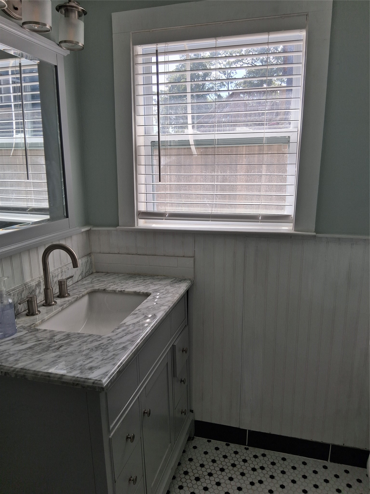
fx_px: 371
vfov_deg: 67.3
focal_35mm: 26
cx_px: 185
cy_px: 247
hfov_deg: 53.1
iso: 25
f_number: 1.8
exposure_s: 1/154
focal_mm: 3.98
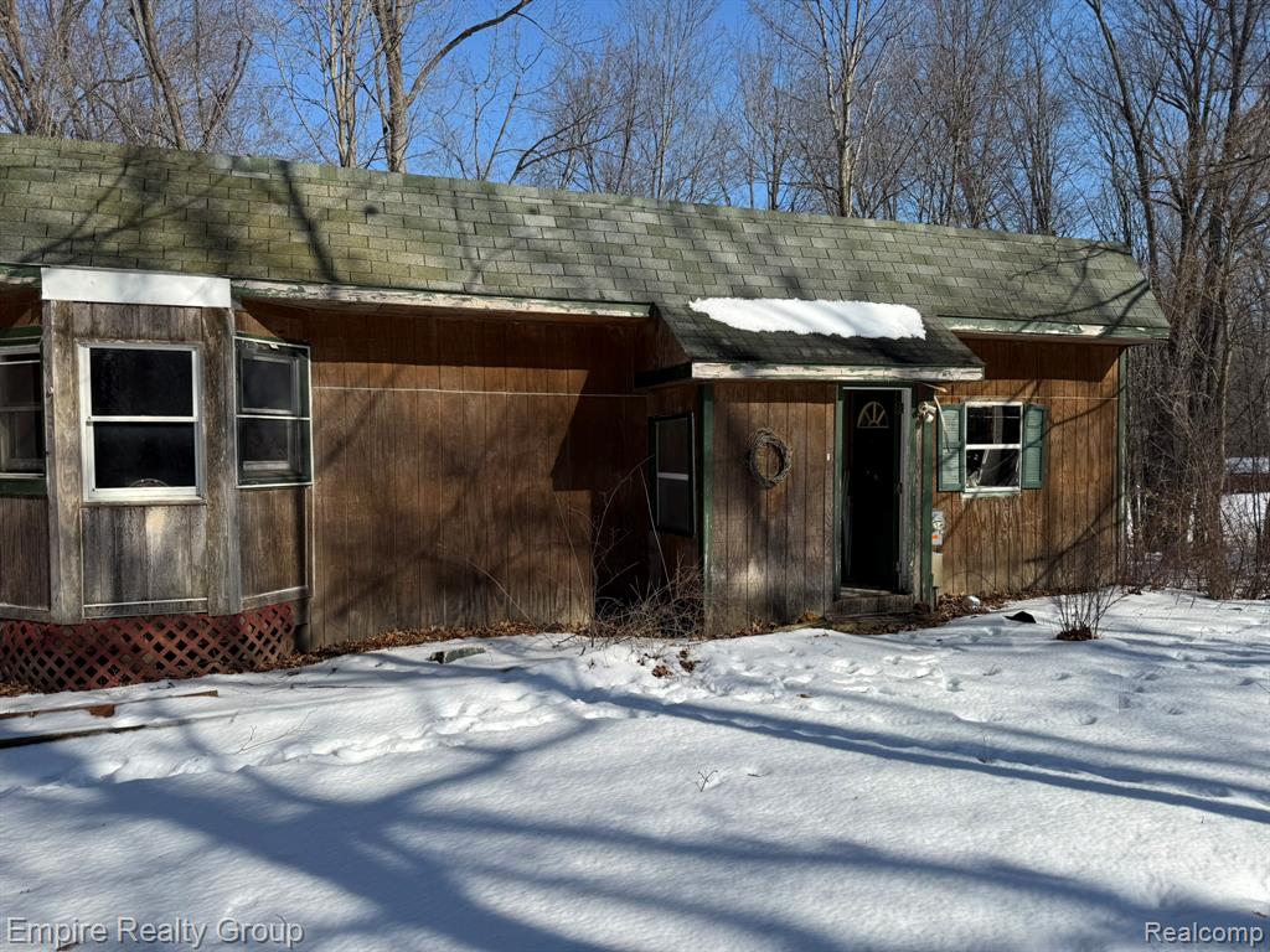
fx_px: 881
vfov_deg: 56.8
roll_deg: +0.6
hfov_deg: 71.6
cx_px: 635
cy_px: 476
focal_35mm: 24
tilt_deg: -1.3
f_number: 1.78
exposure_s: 1/5714
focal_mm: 6.76
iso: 80
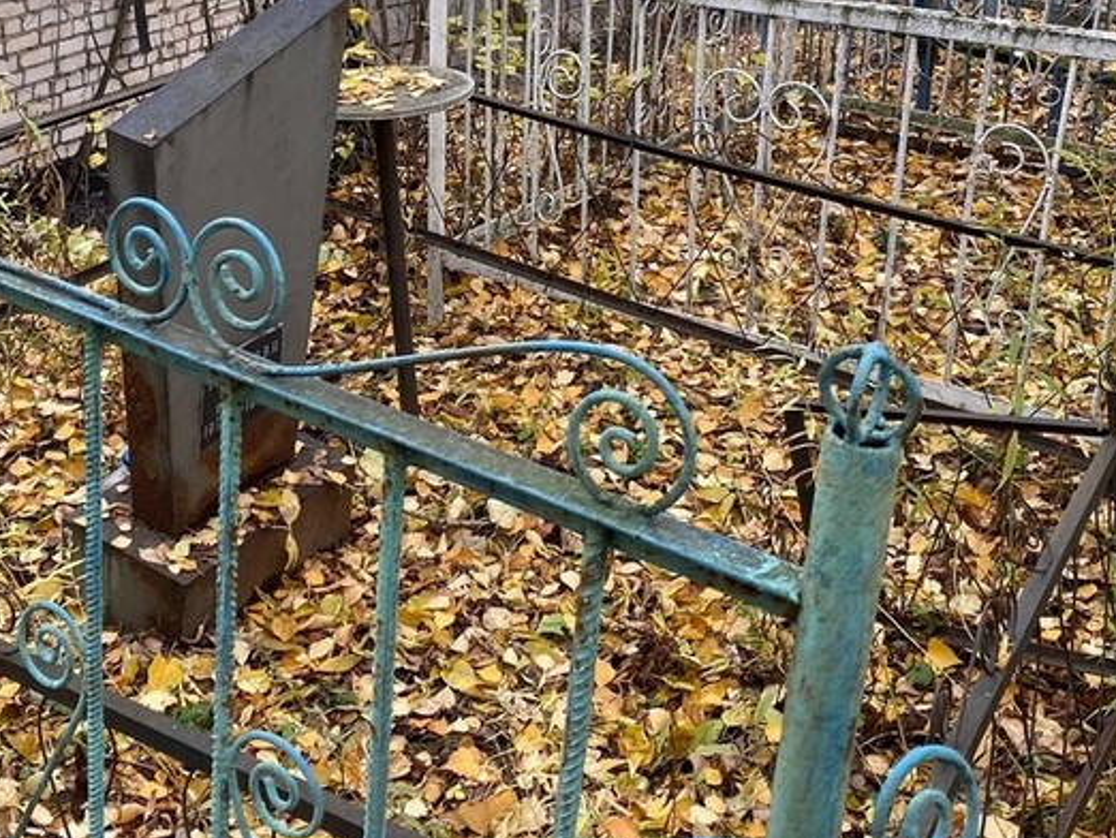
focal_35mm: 51
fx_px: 1645
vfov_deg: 28.2
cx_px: 479
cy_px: 220
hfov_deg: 37.4
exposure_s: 1/122
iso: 50
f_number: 1.8
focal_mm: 4.25
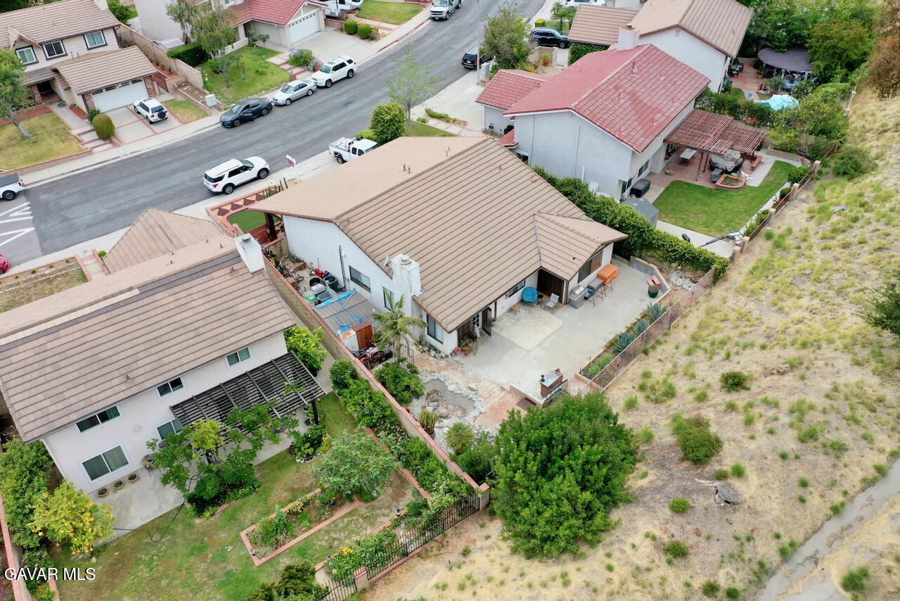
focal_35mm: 28
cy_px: 300
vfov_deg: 46.4
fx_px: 700
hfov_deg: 65.5
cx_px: 450
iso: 100
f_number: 5
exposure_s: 1/240
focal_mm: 10.26
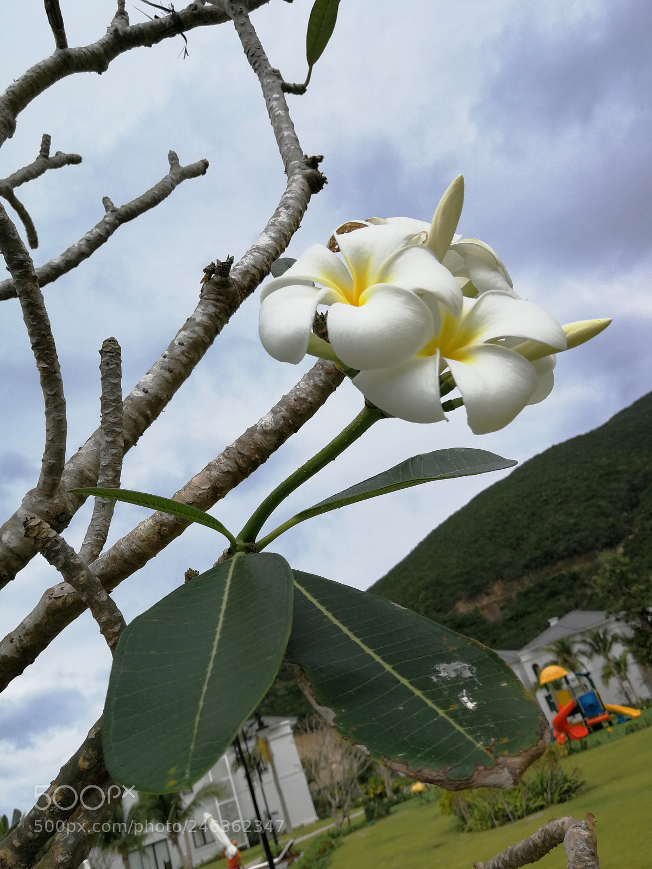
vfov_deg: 65.3
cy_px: 434
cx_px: 326
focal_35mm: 27
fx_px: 678
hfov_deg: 51.4
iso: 50
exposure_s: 1/633
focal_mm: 3.95
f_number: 2.2
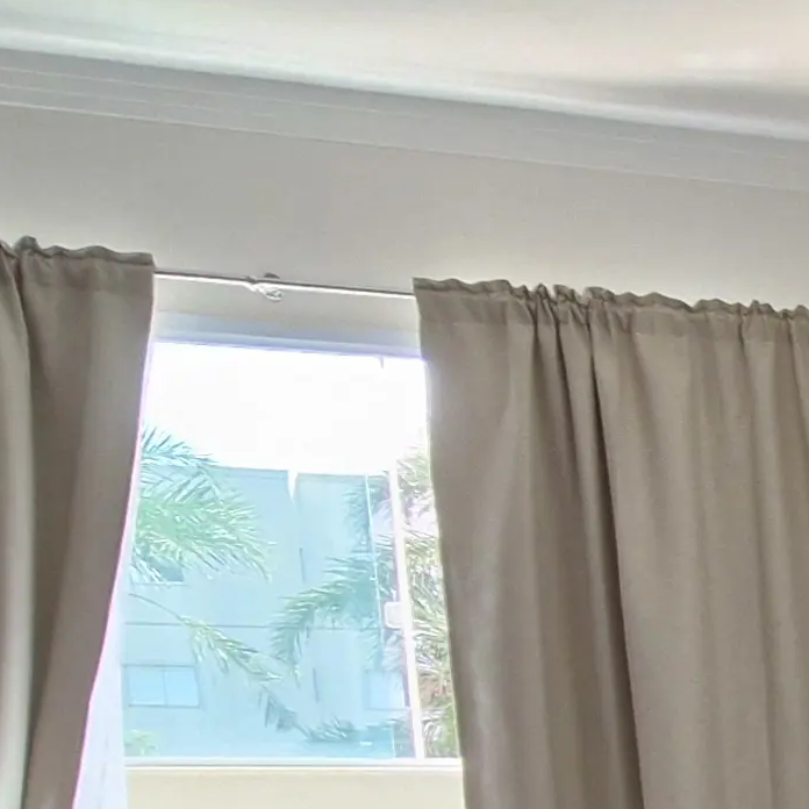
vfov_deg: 23.3
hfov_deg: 18.9
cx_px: 1522
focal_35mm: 66
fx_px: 1745
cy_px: 1029
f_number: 2.2
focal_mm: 1.74
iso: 125
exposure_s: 1/60
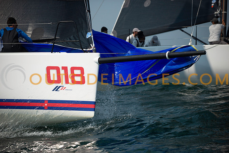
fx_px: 827
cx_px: 114
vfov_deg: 10.6
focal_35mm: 130
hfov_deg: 15.8
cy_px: 76
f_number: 2.8
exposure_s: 1/8000
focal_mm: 130
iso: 250
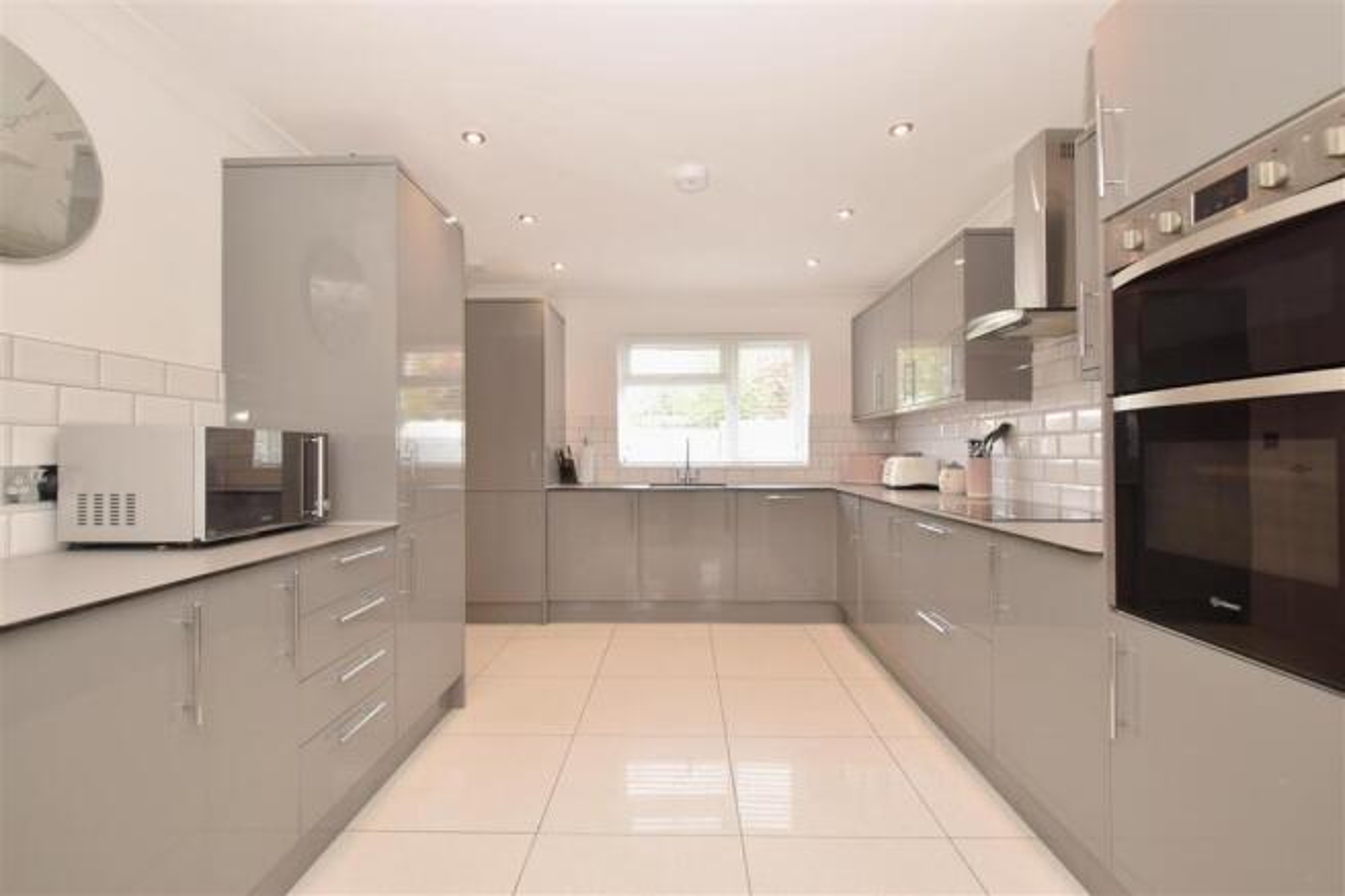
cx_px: 672
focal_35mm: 15
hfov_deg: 100.4
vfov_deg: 77.3
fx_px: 560
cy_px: 448
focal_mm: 10
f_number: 8
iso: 500
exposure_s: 1/50
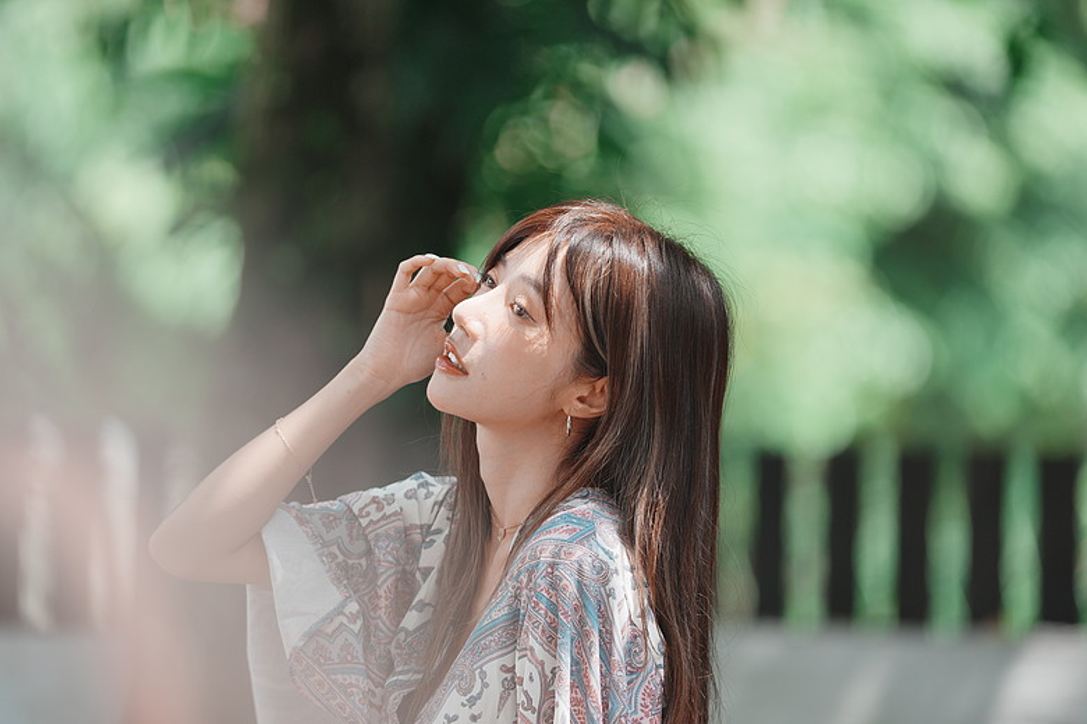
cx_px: 544
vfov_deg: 3.4
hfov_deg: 5.2
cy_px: 362
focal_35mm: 400
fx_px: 12077
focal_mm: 400
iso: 160
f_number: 4.5
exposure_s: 1/400
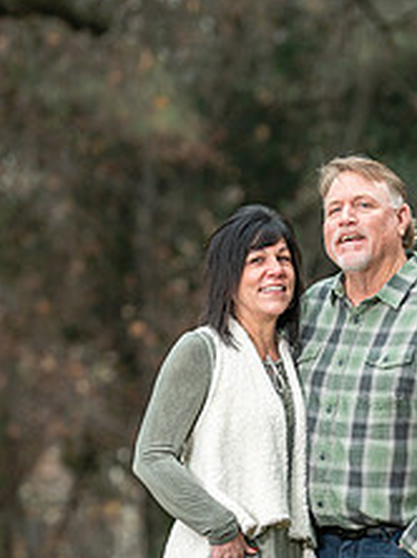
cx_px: 357
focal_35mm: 332
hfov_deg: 4.5
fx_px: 5343
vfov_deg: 6.0
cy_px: 513
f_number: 4
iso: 200
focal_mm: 170
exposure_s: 1/125
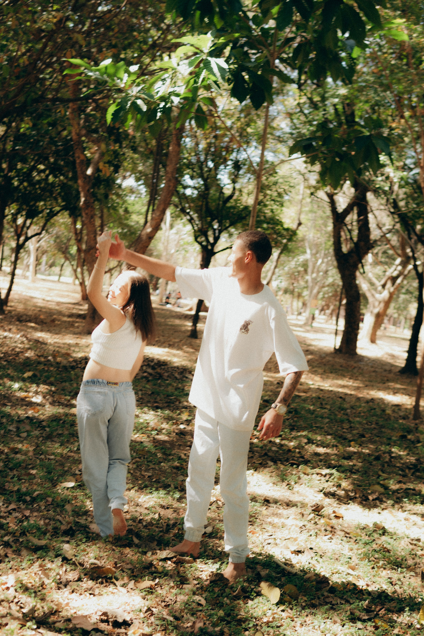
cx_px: 212
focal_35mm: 45
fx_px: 795
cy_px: 318
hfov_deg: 29.9
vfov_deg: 43.6
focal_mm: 30
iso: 100
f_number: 2.2
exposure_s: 1/125
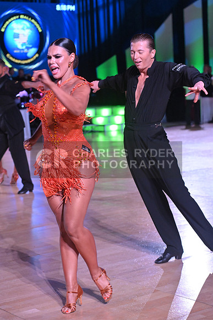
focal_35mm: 82
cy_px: 160
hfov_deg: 16.7
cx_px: 106
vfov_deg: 24.8
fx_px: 727
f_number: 5
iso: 4000
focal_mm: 82
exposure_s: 1/500
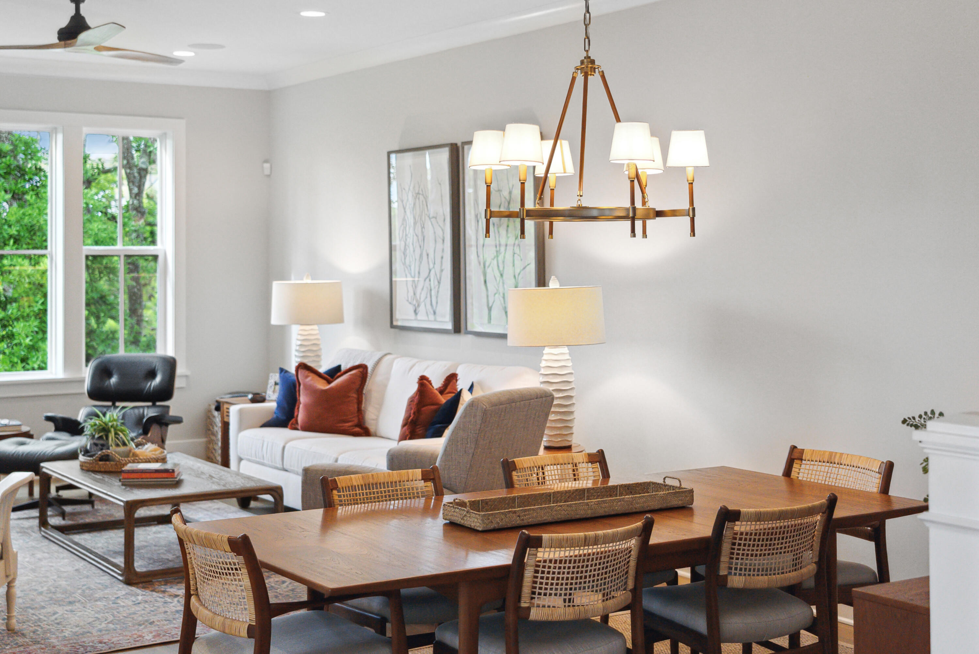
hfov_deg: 39.6
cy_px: 327
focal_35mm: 50
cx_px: 490
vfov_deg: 27.0
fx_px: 1360
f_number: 4
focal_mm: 50
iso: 1000
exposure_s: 1/500
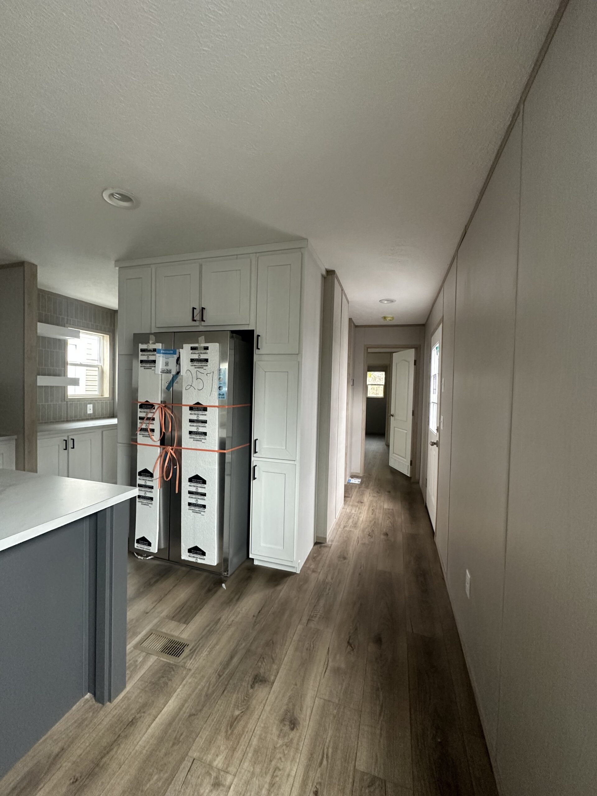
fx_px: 322
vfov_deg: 102.1
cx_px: 298
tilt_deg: -3.1
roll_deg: -2.0
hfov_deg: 85.7
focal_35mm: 14
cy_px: 398
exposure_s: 1/64
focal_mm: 2.22
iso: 320
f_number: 2.2
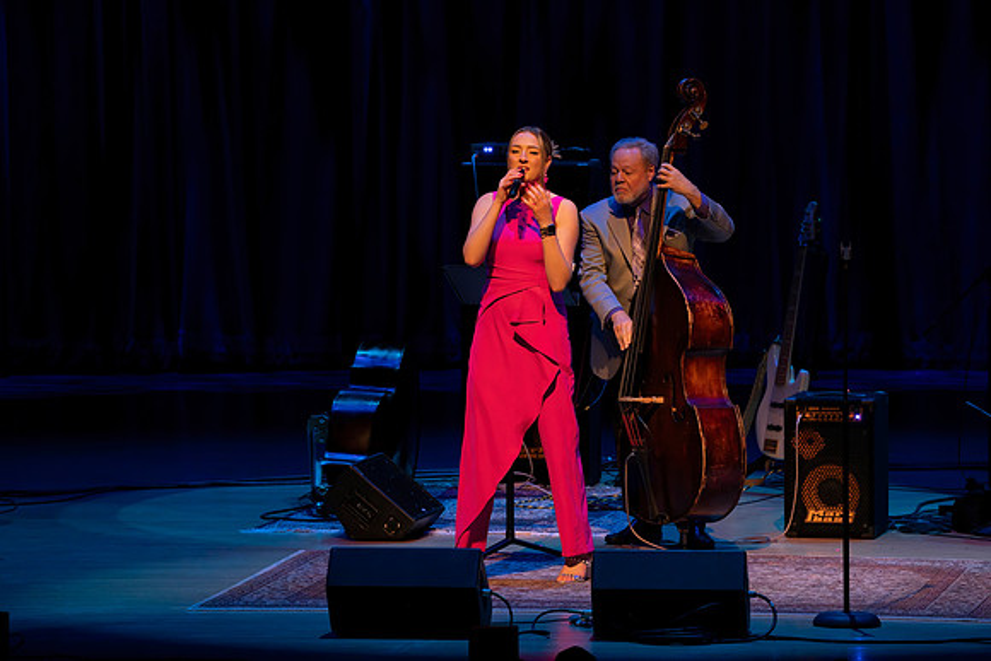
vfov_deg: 4.7
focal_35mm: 294
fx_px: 8095
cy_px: 330
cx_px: 496
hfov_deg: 7.0
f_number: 5.6
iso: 2500
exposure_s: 1/250
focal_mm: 294
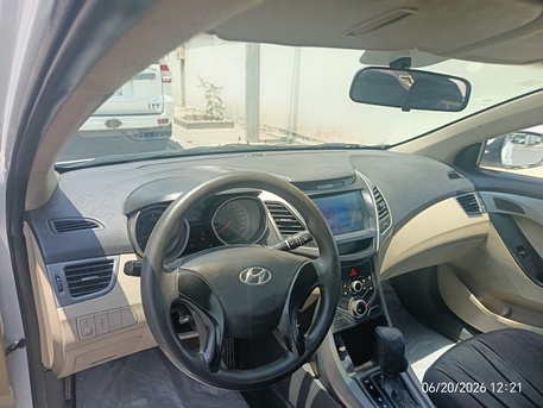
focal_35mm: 24
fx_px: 377
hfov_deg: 71.6
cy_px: 204
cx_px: 272
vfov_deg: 56.8
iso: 100
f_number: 1.75
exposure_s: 1/130
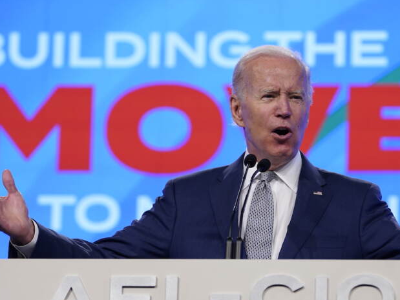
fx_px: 3674
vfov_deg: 4.7
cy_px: 168
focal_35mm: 318
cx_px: 238
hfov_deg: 6.2
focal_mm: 200
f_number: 5.6
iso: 2000
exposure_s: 1/250
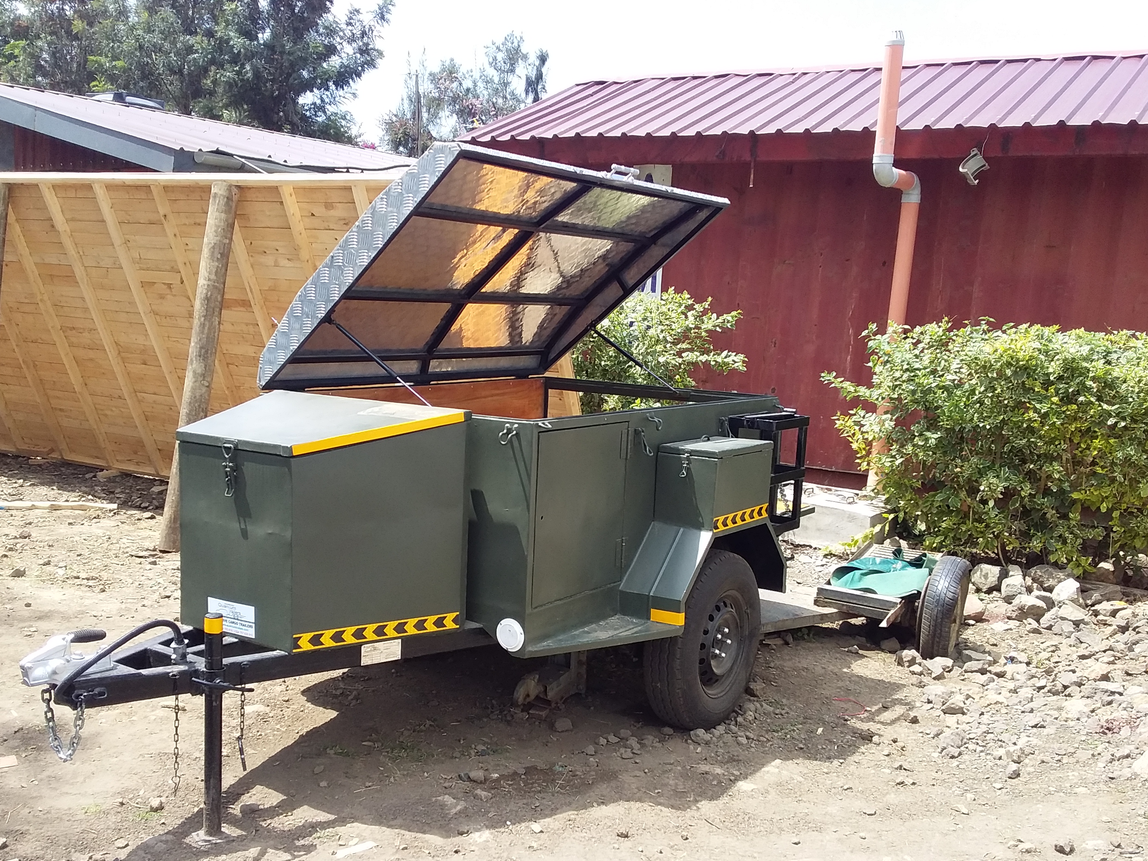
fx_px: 1194
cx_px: 527
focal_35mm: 36
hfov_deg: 51.3
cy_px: 493
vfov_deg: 39.6
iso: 40
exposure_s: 1/579
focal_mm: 3.3
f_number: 2.2
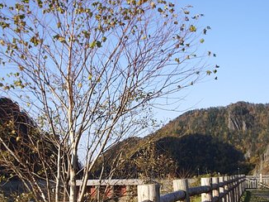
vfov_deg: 26.3
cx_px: 113
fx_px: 427
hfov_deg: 34.9
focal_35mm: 55
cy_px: 143
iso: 50
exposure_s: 1/200
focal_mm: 5.8
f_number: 4.3
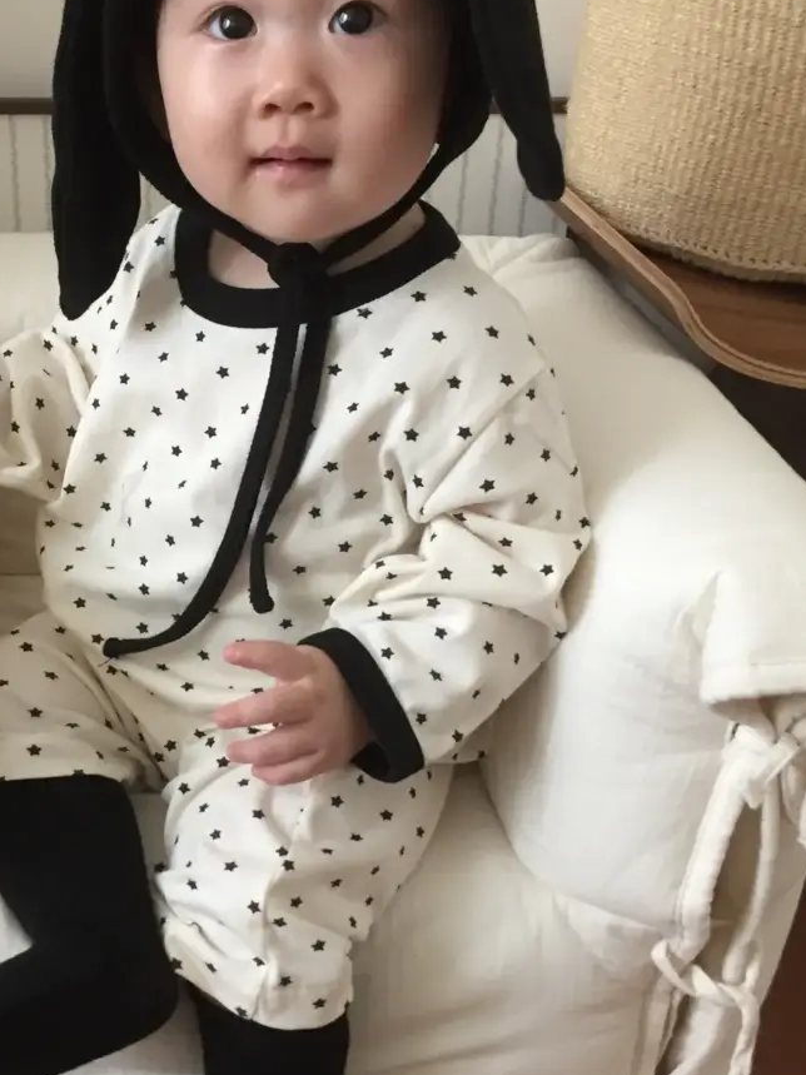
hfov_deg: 31.5
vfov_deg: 42.0
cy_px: 605
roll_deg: -2.6
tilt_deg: -30.2
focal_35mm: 45
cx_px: 185
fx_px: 1397
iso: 160
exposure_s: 1/30
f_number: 2.2
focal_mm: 4.15
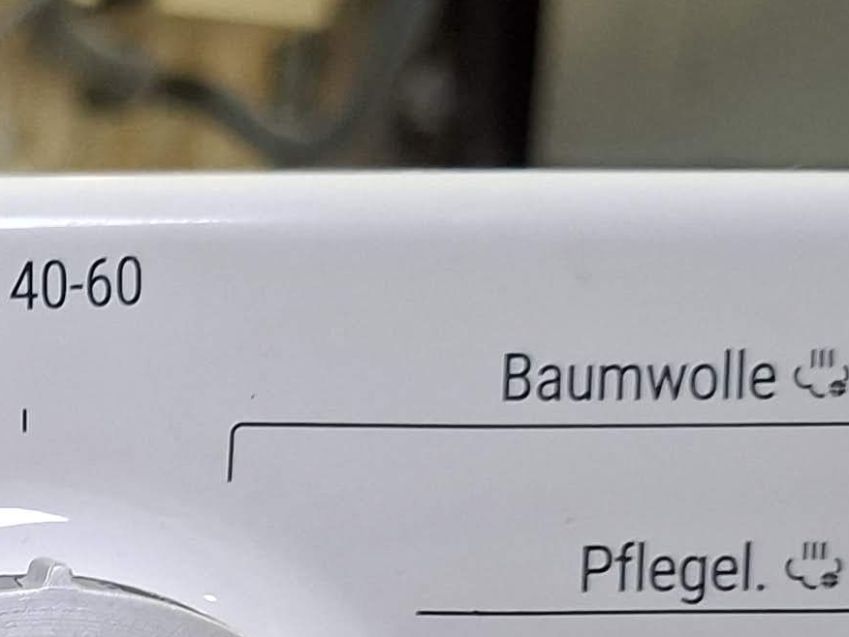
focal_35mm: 105
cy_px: 906
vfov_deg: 13.4
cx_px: -408
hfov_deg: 17.0
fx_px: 2575
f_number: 1.8
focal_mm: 5.54
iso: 250
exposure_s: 1/50
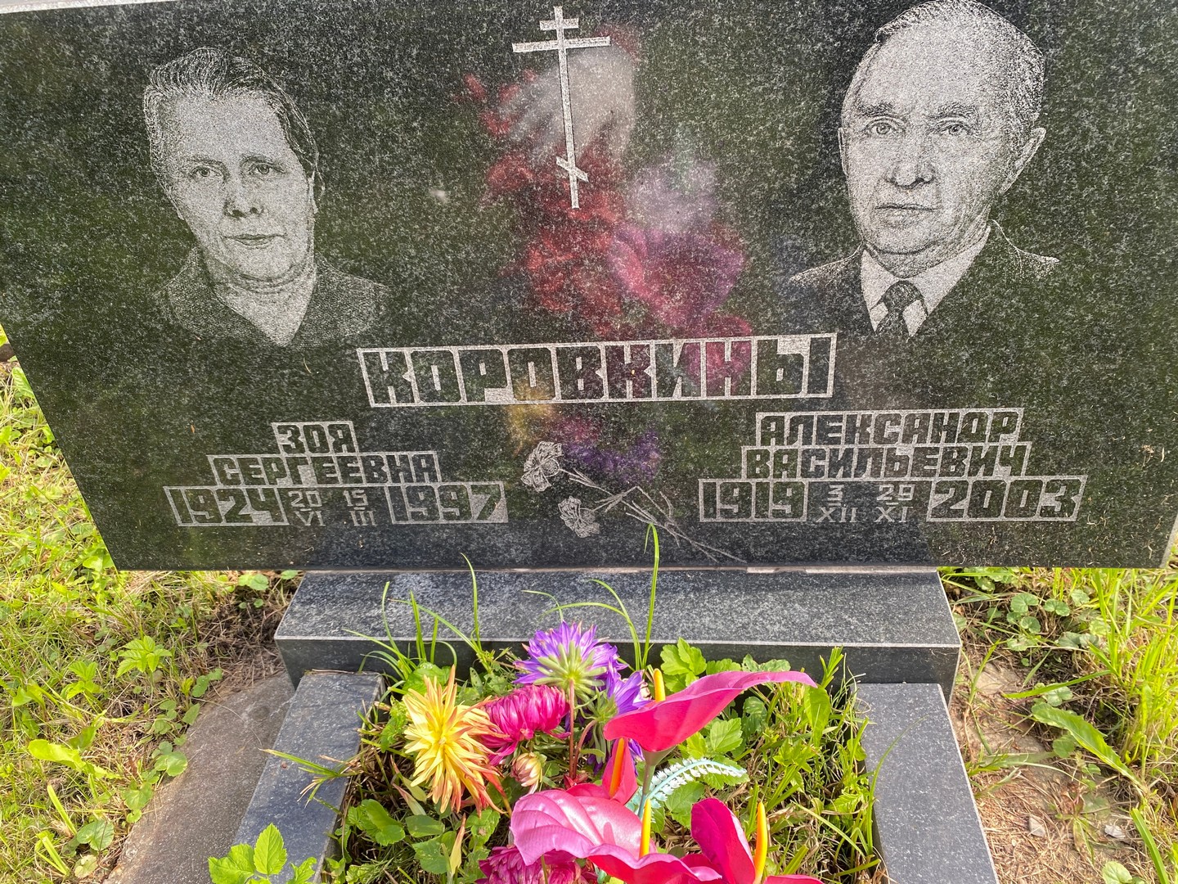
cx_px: 589
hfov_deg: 67.3
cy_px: 442
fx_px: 885
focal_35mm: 26
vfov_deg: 53.1
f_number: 1.8
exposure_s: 1/144
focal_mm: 4.25
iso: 32
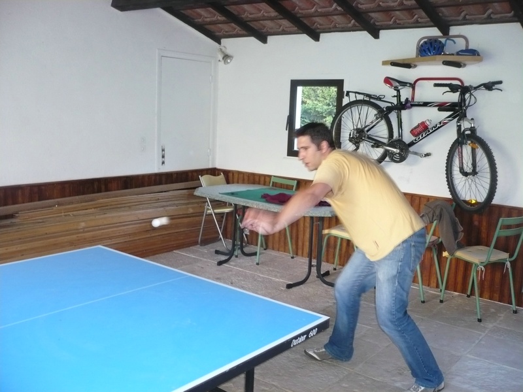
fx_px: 529
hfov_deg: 52.6
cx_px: 262
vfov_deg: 40.7
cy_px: 196
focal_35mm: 35
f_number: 2.8
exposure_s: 1/30
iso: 320
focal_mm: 5.8
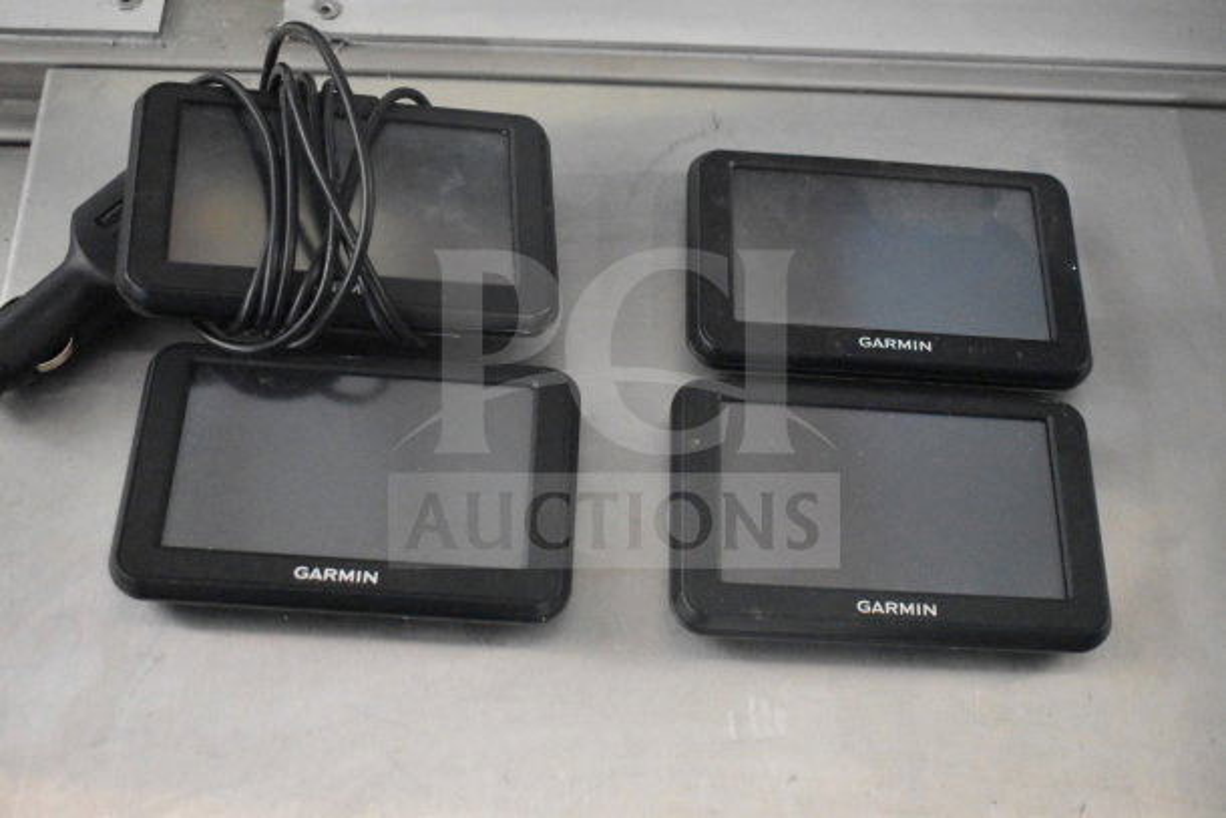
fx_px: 1482
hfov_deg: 45.0
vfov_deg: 30.9
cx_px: 613
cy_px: 409
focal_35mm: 44
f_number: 4.2
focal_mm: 29
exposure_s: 1/50
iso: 12800
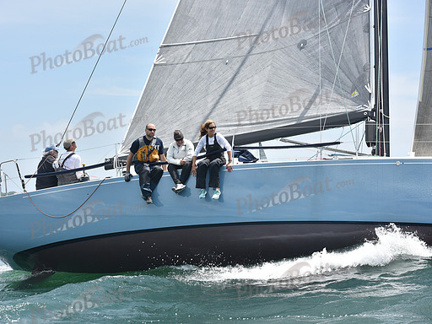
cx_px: 192
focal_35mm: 98
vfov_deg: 15.1
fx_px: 1223
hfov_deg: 20.0
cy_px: 162
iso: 250
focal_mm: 90
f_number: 5.6
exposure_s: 1/1250
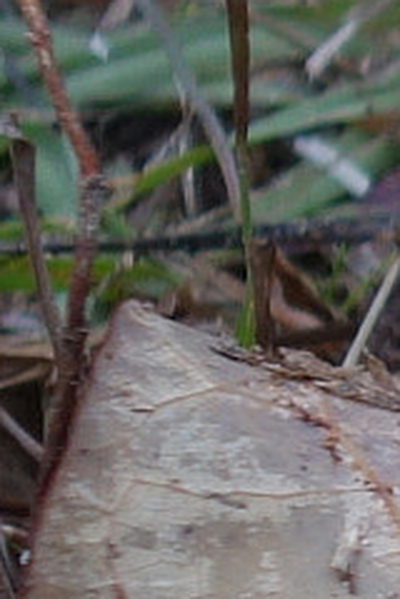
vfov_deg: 9.0
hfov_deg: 5.3
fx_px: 3783
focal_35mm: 227
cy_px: 659
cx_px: 1610
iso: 200
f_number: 2.8
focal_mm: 12.48
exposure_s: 1/40
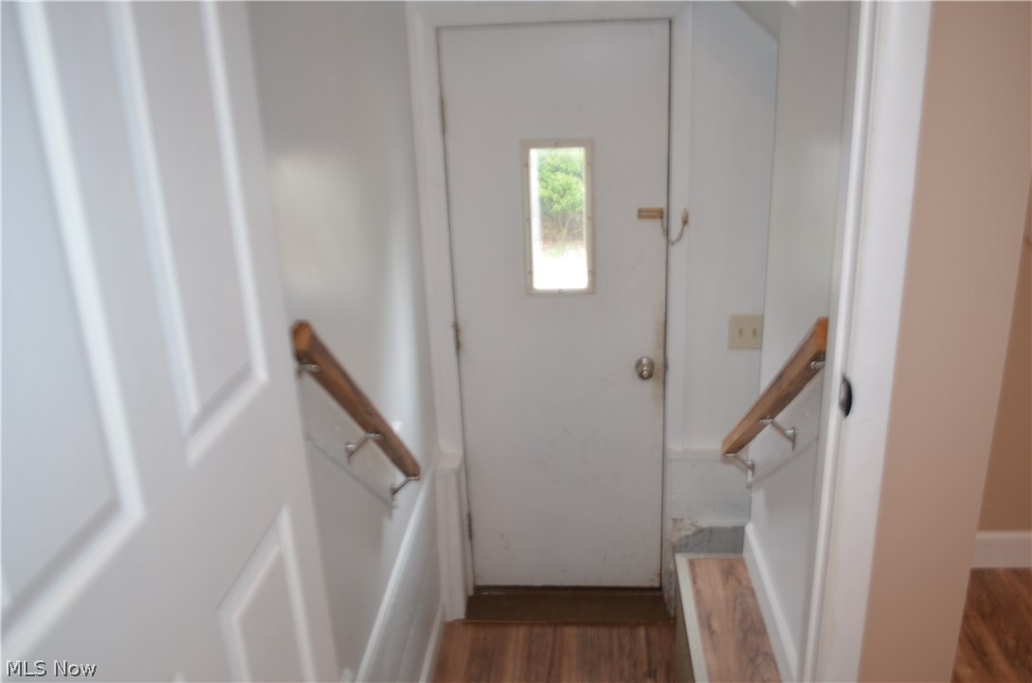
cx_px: 516
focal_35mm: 33
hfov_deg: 57.3
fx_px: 944
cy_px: 342
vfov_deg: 39.8
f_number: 3.8
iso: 720
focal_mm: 22
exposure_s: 1/60
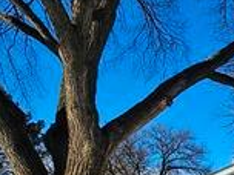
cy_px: 232
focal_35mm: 57
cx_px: 463
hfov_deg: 19.5
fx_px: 385
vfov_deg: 22.7
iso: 50
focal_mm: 2.2
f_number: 2.2
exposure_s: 1/2005
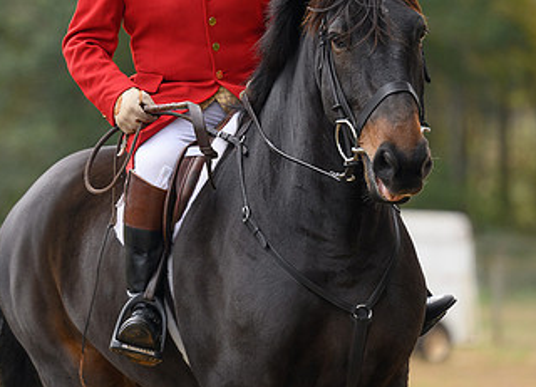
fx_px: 5118
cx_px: 192
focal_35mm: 335
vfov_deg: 4.3
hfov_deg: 6.0
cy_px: 56
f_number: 3.2
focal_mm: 175
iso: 500
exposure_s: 1/640
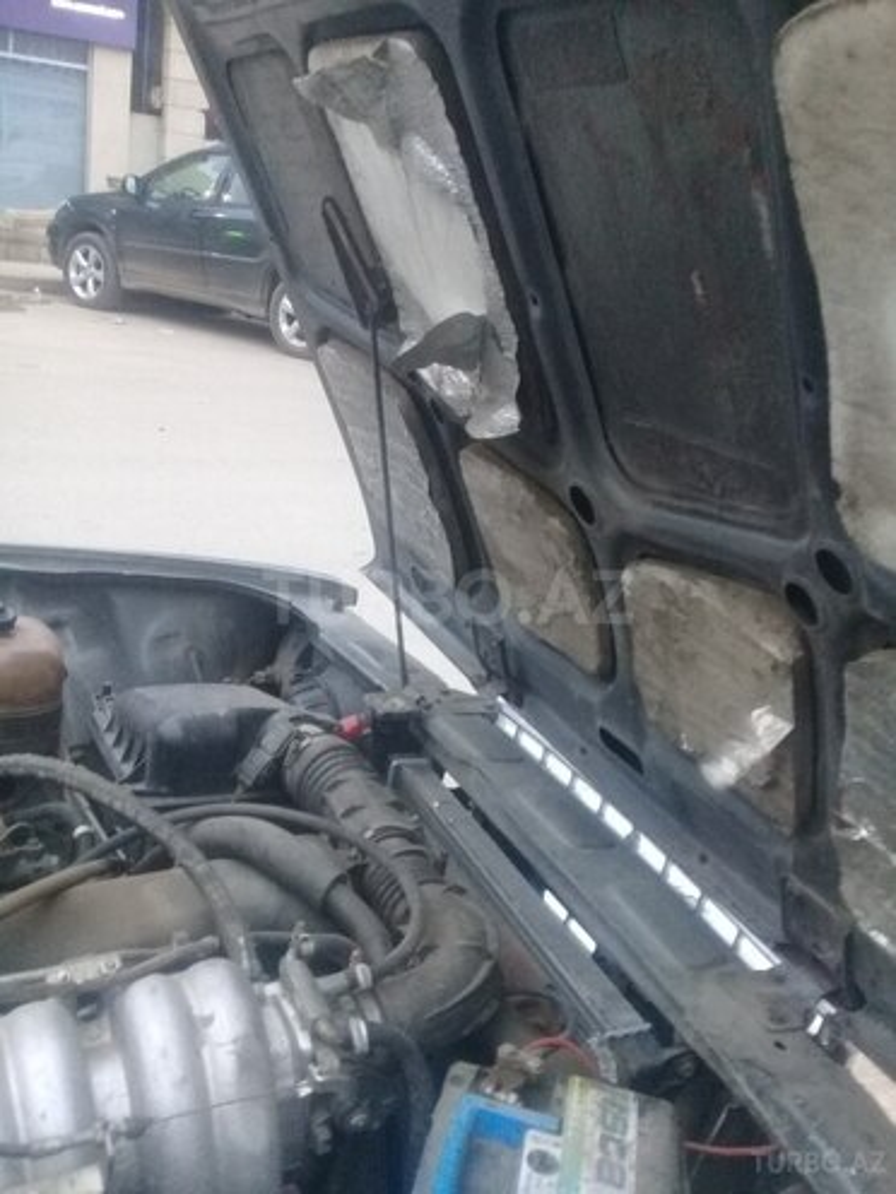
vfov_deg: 58.4
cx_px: 448
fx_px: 1070
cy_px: 597
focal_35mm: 31
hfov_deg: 45.4
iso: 250
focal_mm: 3.3
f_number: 2.2
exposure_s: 1/17
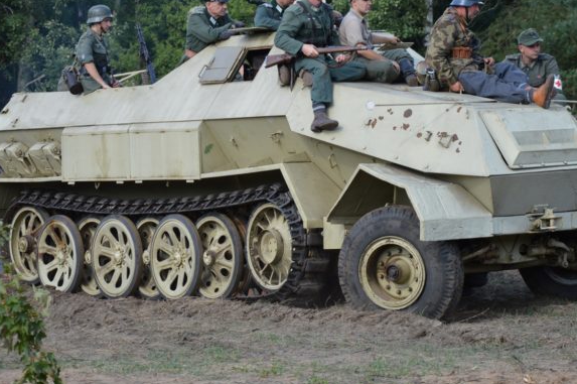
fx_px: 2413
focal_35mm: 151
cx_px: 344
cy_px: 138
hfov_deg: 13.6
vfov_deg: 9.1
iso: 100
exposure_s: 1/125
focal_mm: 75
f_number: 5.6
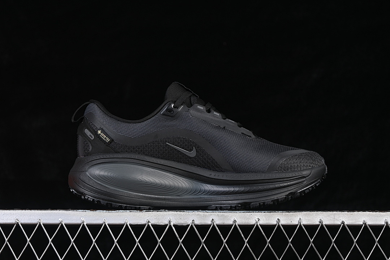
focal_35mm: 75
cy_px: 130
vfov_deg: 18.2
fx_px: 812
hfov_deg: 27.0
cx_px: 195
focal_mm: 50
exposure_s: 1/60
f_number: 6.3
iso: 160
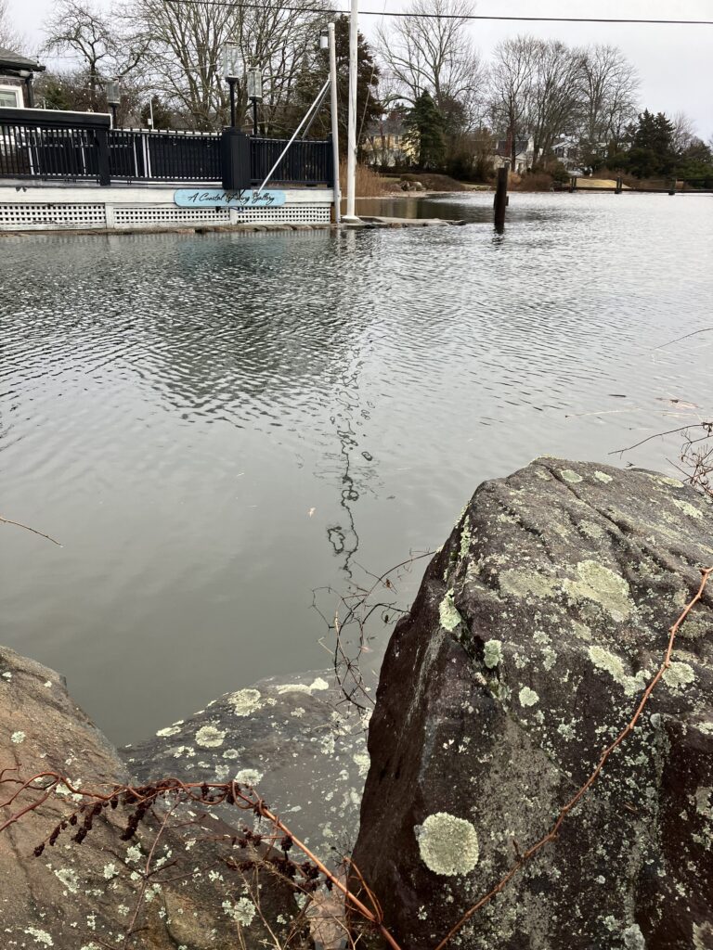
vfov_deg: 63.4
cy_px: 475
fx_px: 769
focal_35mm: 28
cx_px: 356
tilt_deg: -21.0
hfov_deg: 49.7
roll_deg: -1.5
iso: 25
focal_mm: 3.99
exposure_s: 1/257
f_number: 1.8
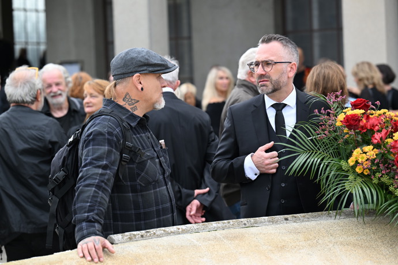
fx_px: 1150
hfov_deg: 19.6
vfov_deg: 13.2
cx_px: 199
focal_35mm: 104
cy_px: 132
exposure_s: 1/1600
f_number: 4
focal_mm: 104
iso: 800
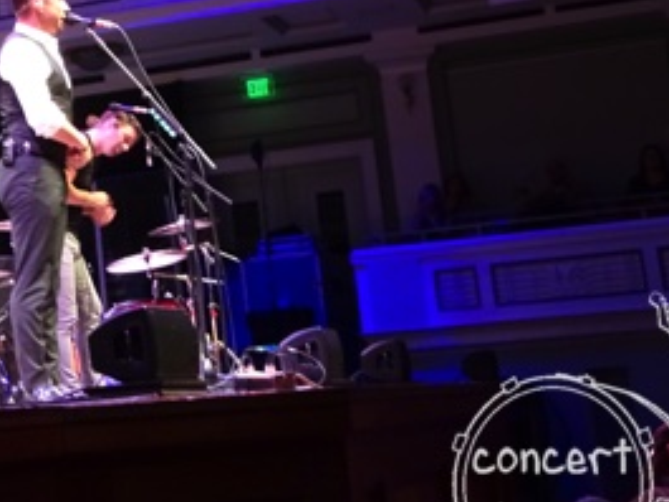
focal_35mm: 86
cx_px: 3
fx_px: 1663
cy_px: 28
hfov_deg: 21.9
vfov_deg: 16.9
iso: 800
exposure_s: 1/15
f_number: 4
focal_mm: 5.98
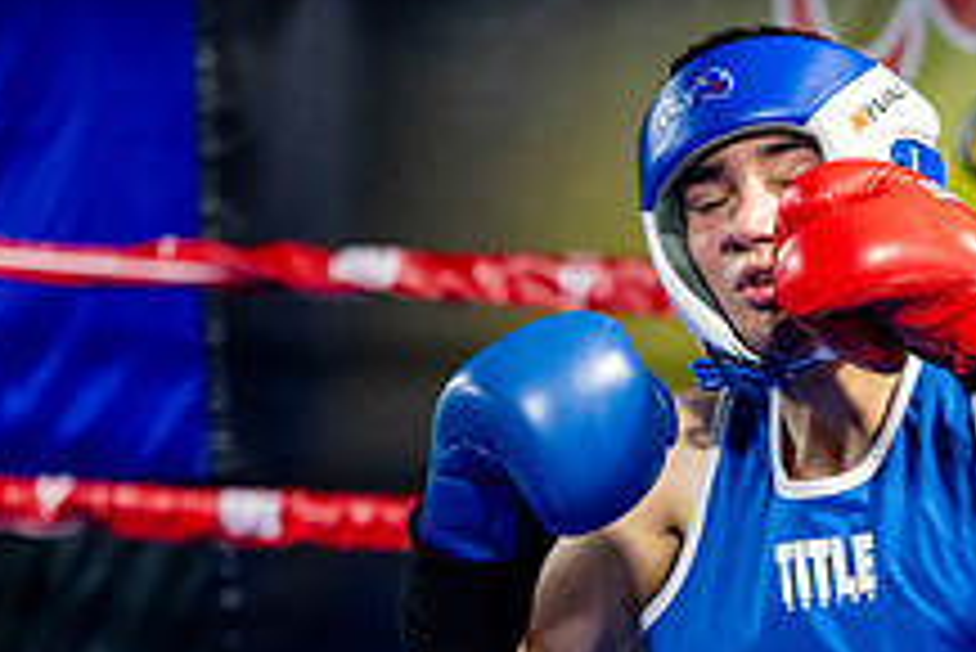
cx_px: 1057
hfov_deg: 10.9
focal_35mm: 187
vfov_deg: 7.3
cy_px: 744
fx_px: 5073
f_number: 2
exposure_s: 1/800
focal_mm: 70
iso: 3200
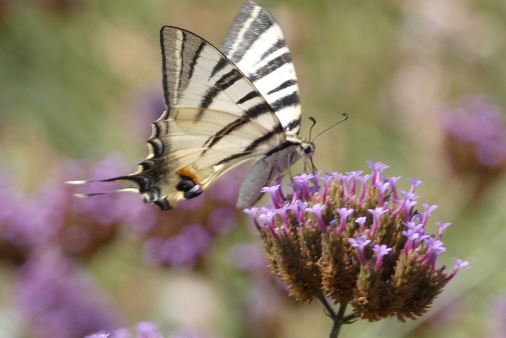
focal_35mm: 554
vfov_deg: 2.5
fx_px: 7788
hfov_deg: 3.7
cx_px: 253
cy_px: 151
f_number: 5.6
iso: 80
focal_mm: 95.2
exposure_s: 1/100
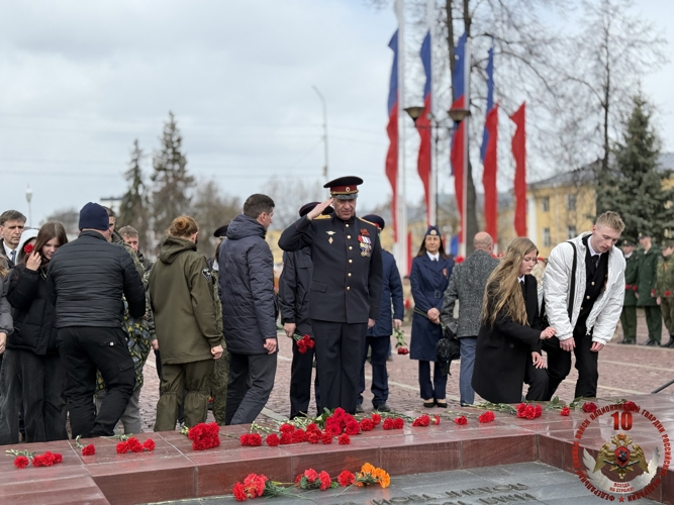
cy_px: 252
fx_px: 934
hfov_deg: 39.7
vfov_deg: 30.3
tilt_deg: +0.7
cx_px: 337
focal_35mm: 48
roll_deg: +1.8
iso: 64
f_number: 1.78
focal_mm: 6.76
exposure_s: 1/2762
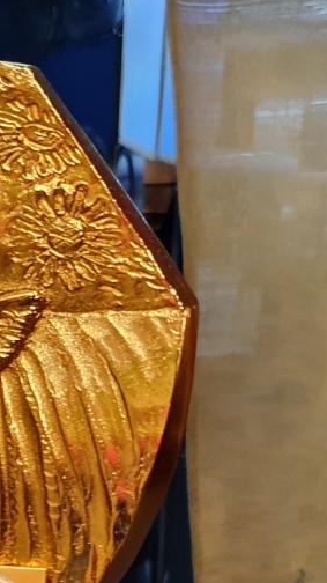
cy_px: 552
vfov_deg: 28.0
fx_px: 1111
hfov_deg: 15.7
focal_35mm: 72
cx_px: -128
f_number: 1.5
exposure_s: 1/60
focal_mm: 4.32
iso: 250
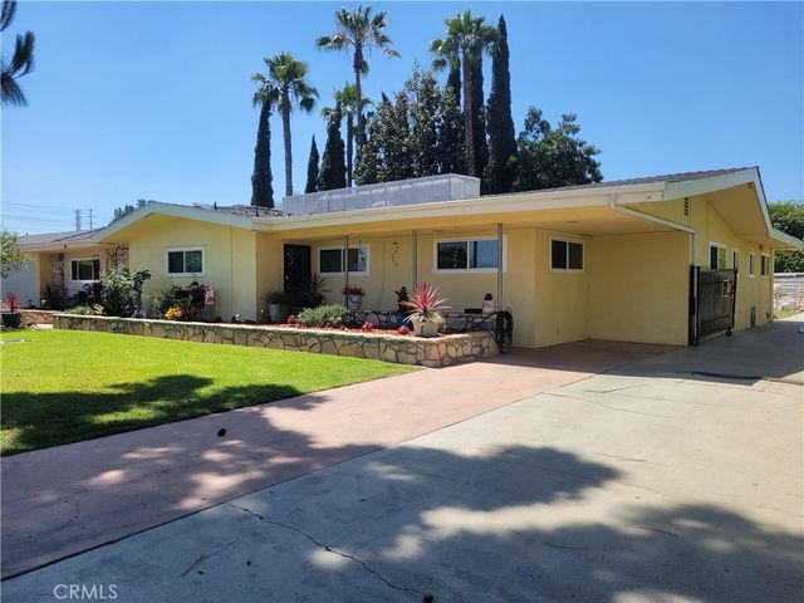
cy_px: 302
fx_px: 604
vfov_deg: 53.1
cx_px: 402
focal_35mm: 26
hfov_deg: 67.3
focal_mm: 5.4
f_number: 1.8
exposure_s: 1/1663
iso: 40
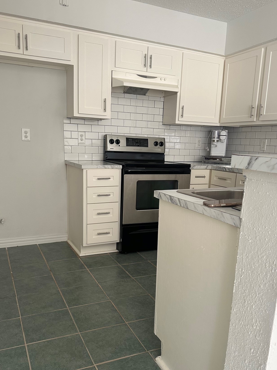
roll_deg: -3.0
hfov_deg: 46.8
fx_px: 320
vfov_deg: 59.8
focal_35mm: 30
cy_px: 203
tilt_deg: -10.7
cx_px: 137
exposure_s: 1/121
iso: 160
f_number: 1.78
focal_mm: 6.86
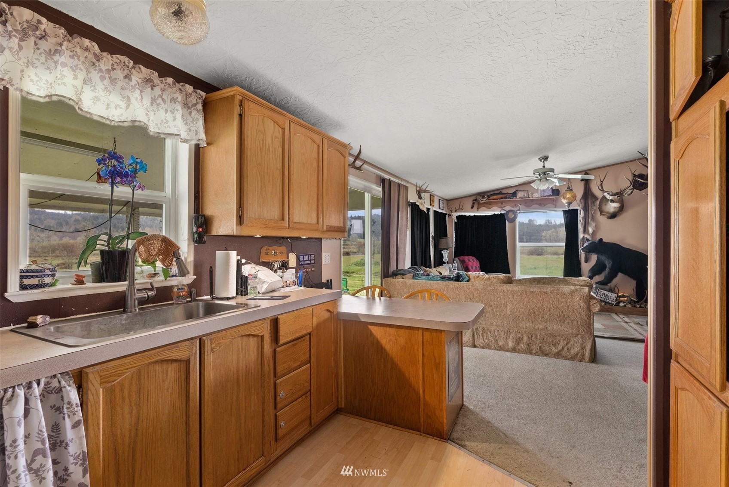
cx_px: 364
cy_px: 244
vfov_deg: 73.8
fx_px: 324
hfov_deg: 96.7
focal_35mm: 16
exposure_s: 3.2
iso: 500
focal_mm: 16
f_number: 8
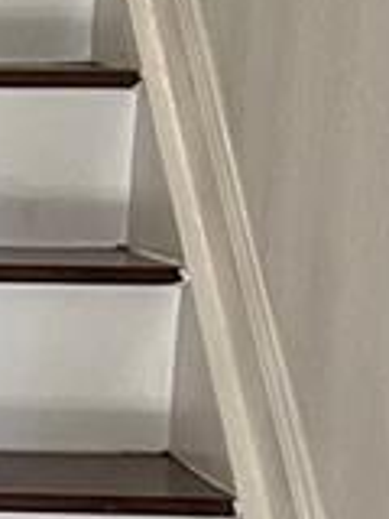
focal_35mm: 195
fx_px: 2922
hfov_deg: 7.0
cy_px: 444
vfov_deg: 10.1
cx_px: -707
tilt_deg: -9.0
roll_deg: -1.0
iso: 125
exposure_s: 1/60
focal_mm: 5.1
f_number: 1.6
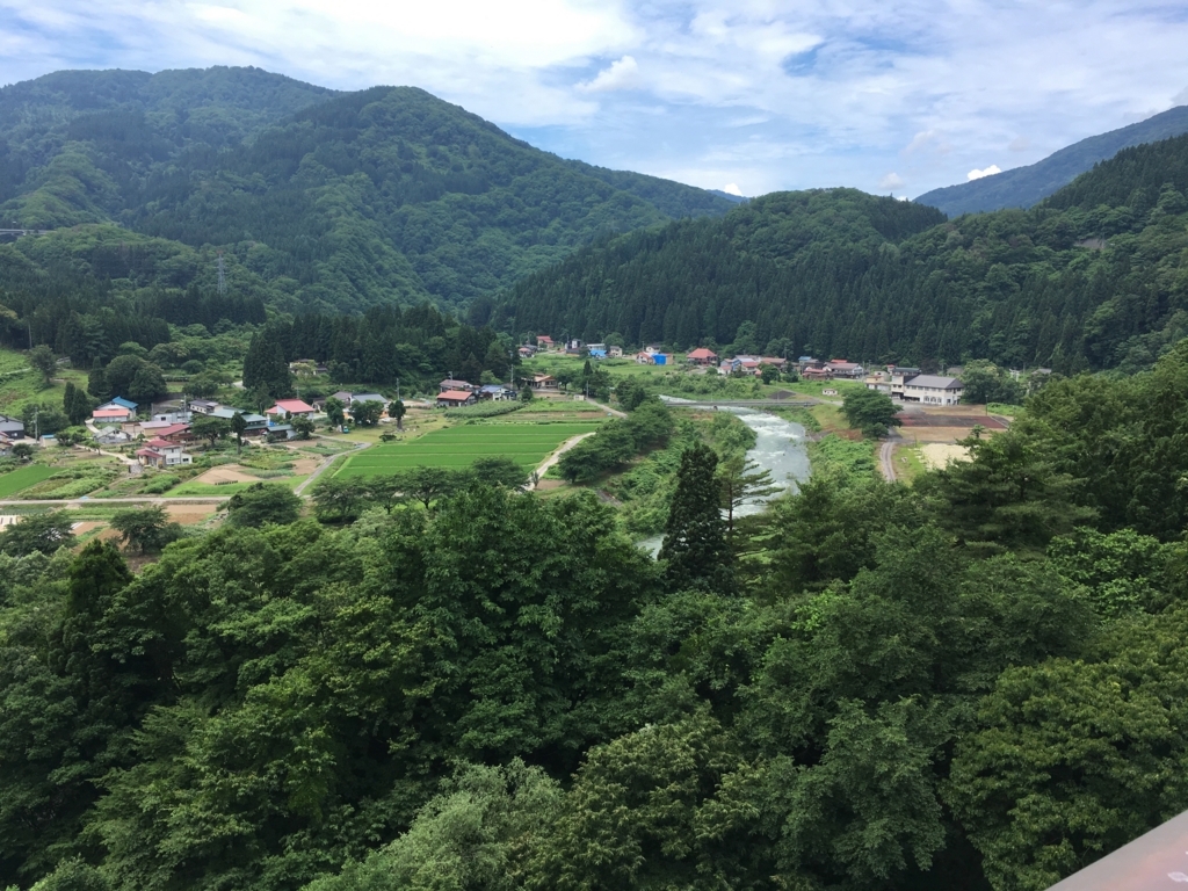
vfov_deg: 48.2
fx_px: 995
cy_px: 446
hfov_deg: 61.7
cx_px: 594
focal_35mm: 29
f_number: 2.2
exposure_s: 1/950
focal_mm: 4.15
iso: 25
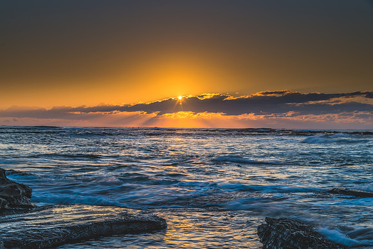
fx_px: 686
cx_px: 186
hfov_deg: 30.4
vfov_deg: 20.6
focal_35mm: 66
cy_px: 124
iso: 31
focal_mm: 66
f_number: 14
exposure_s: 1/10
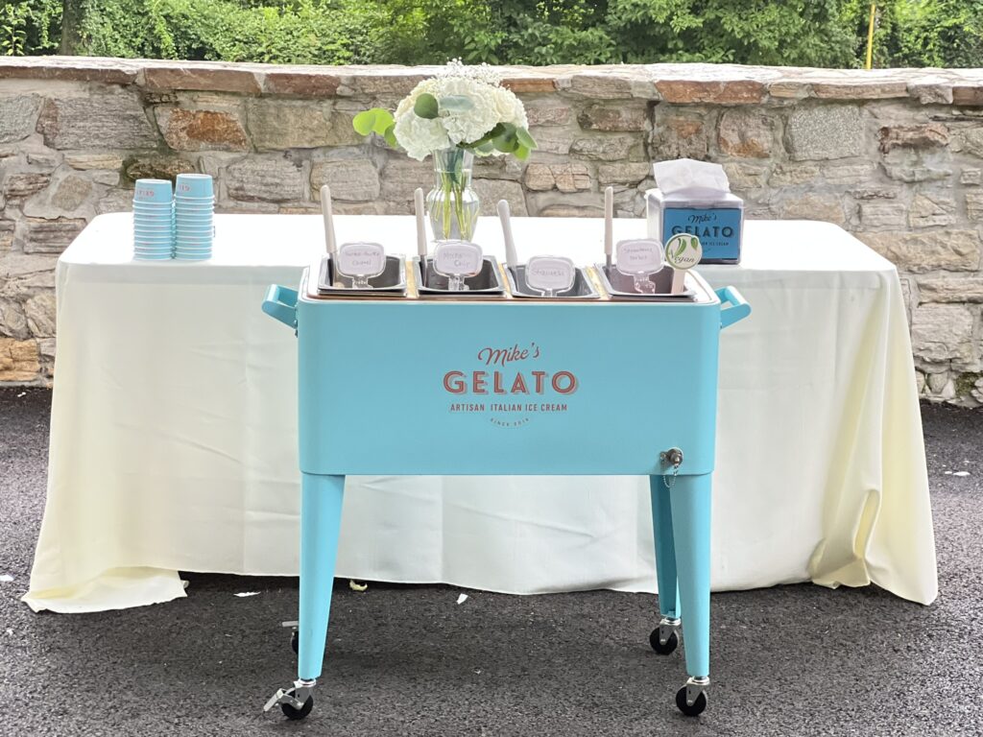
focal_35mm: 77
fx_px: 2187
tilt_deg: -12.9
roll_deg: -0.7
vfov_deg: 19.1
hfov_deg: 25.3
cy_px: 368
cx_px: 492
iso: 200
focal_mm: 9
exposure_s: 1/40
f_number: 2.8
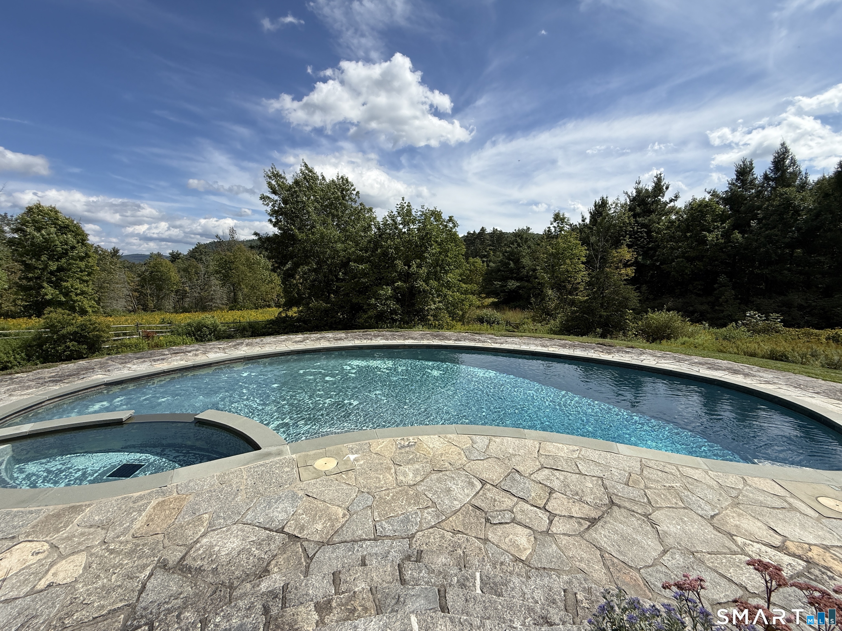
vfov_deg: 85.7
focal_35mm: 14
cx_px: 421
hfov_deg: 102.1
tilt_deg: -5.6
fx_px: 341
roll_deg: -1.5
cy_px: 316
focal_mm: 2.22
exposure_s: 1/2410
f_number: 2.2
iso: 50
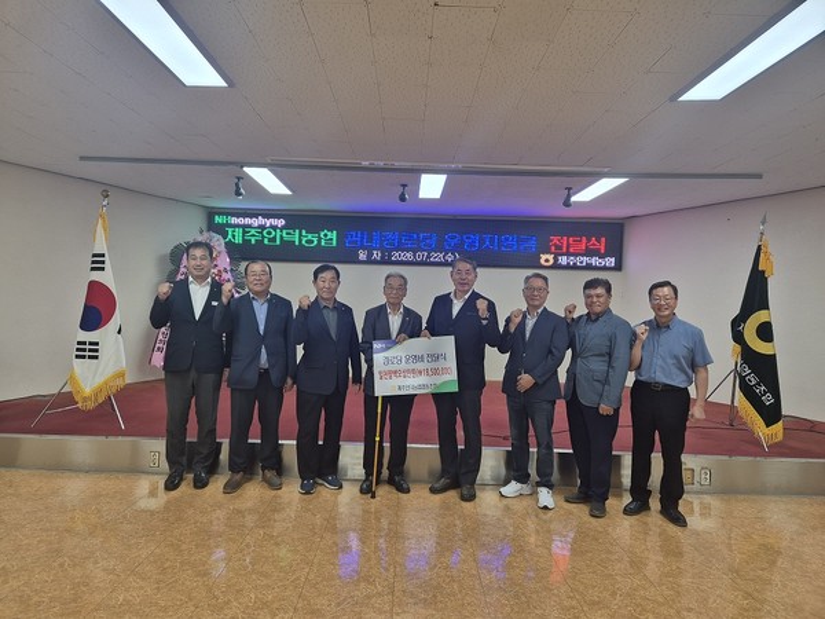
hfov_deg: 73.9
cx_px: 412
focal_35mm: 23
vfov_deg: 58.9
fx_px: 548
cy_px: 310
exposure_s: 1/120
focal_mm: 5.4
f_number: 1.8
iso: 80
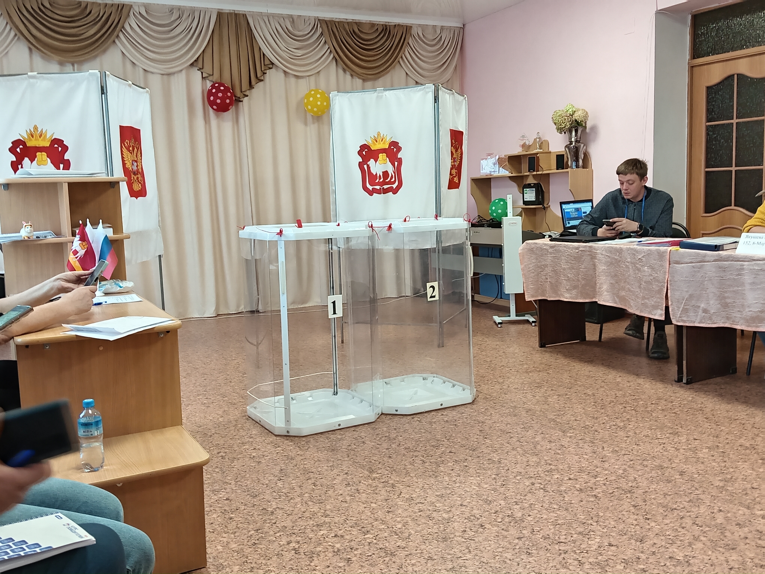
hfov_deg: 54.0
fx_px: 751
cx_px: 382
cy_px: 287
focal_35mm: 34
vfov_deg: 41.8
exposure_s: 1/25
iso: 668
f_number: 1.8
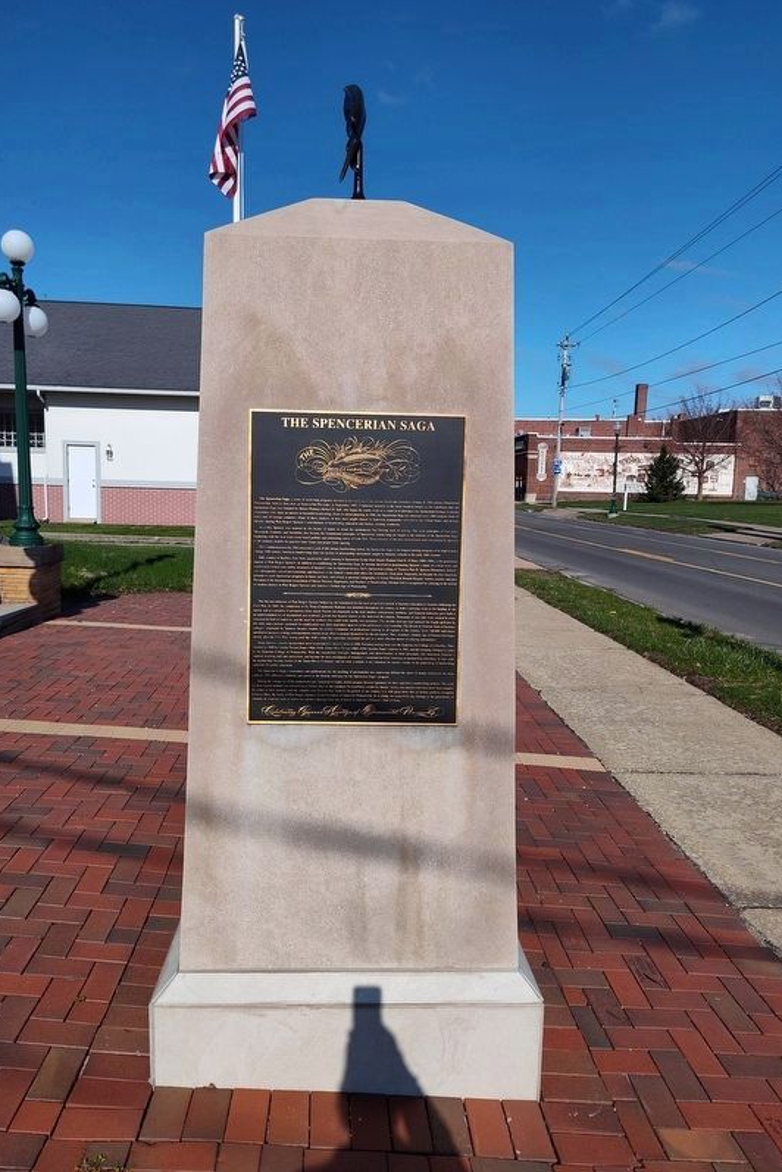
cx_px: 363
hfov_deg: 53.1
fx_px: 781
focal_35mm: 24
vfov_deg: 73.7
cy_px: 585
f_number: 1.8
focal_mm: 5.56
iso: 100
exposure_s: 1/2932
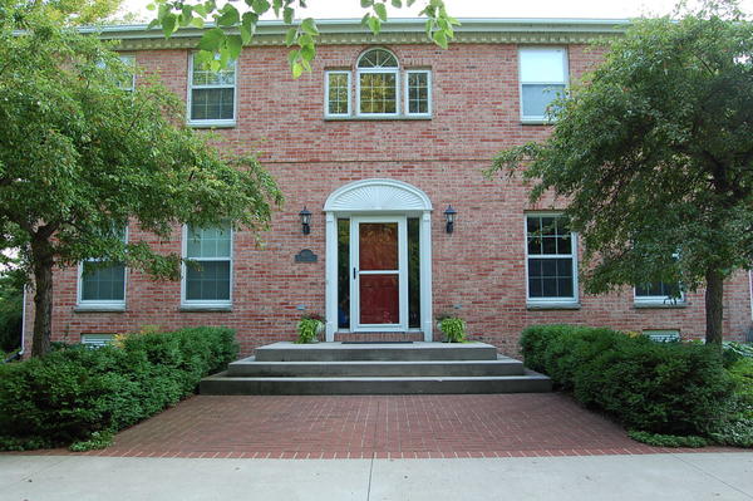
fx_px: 564
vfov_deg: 47.9
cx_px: 376
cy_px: 250
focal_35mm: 27
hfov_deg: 67.4
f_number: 8
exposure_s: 1/50
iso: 400
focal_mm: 18
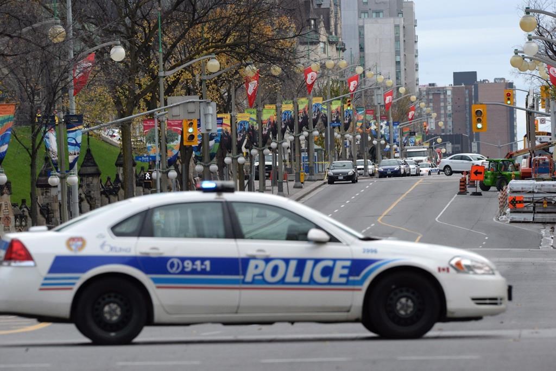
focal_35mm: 400
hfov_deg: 5.2
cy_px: 186
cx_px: 278
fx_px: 6178
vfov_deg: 3.4
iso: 1250
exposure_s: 1/800
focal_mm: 400
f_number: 11
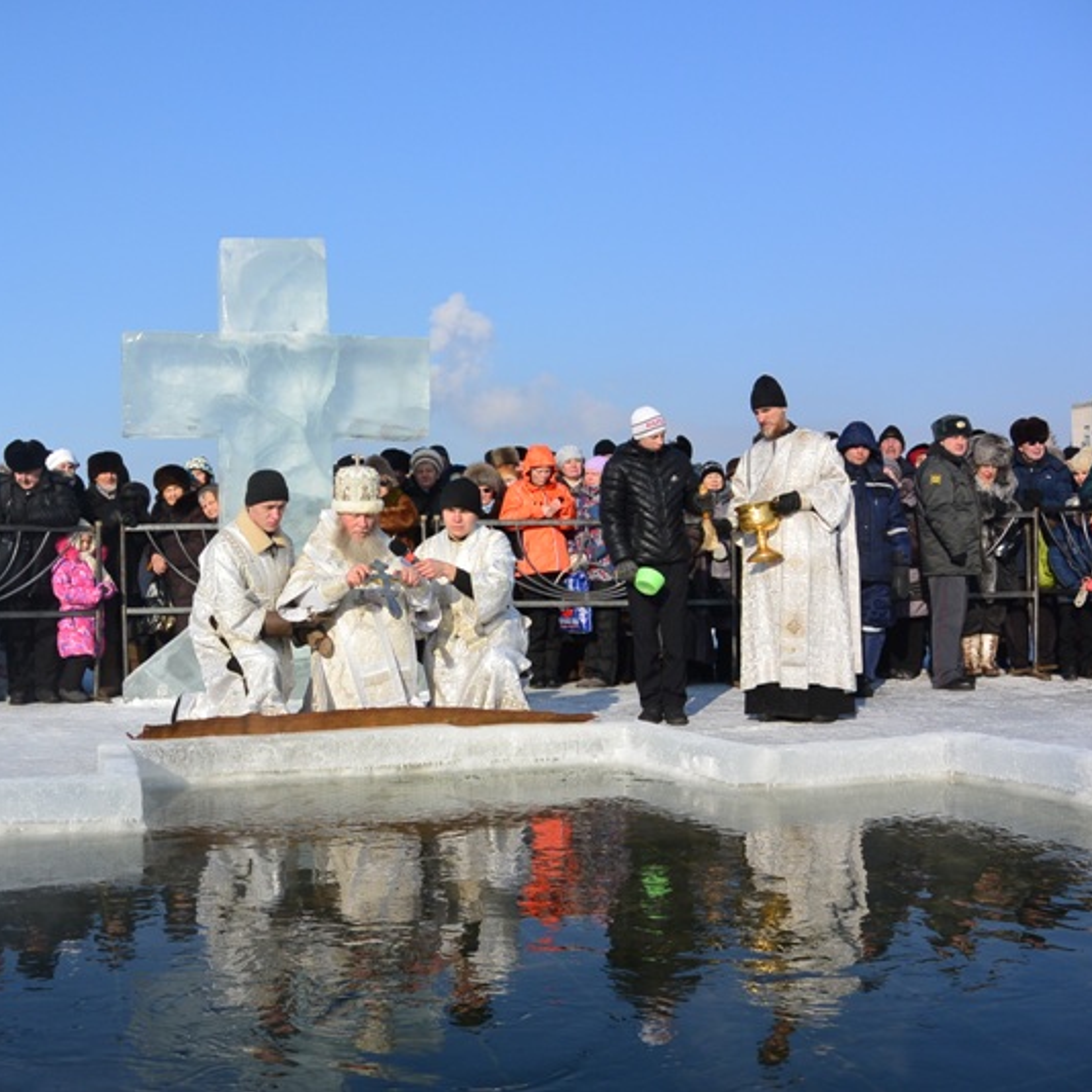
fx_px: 1321
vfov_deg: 44.9
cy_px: 546
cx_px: 380
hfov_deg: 44.4
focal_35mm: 37
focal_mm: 11
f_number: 5
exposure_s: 1/800
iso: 100
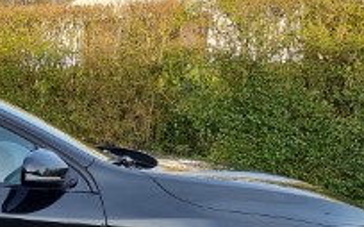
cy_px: 270
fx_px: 793
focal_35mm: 80
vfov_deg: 15.7
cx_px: -123
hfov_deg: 22.7
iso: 50
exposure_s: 1/246
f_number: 1.8
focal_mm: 6.7
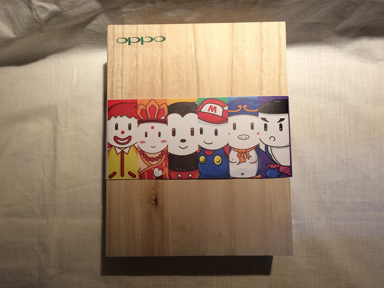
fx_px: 322
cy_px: 144
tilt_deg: -84.1
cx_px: 192
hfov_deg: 61.7
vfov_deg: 48.2
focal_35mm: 29
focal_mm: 4.15
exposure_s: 1/33
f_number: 2.2
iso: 64
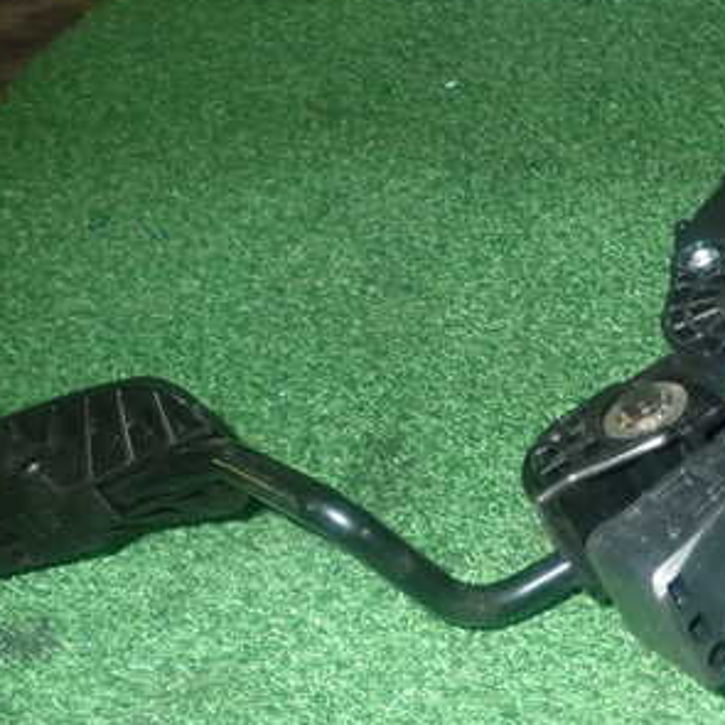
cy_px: 378
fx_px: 1066
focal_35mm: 45
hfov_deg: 36.9
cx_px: 514
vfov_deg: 37.5
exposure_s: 1/30
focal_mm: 4.5
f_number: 5.6
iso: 640
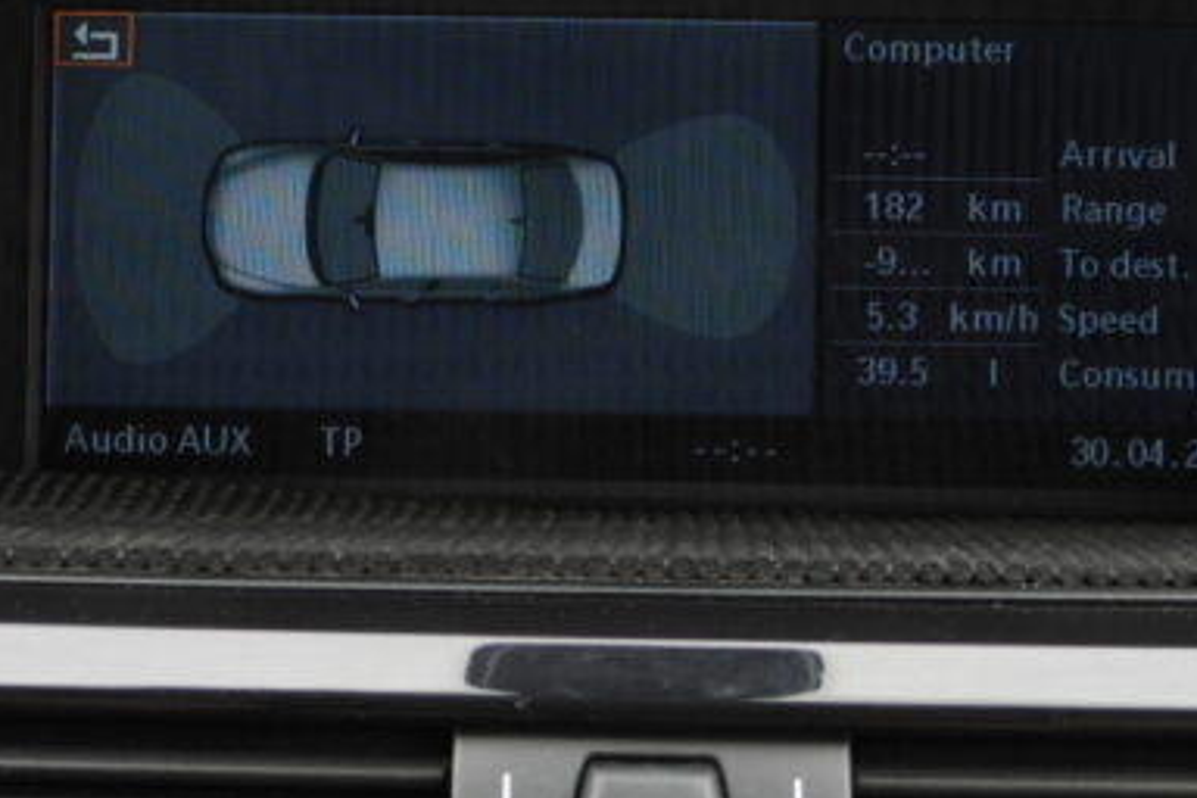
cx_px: 627
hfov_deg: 19.3
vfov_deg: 12.9
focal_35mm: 106
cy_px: 200
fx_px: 3524
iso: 100
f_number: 3.5
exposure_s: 1/60
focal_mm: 9.8
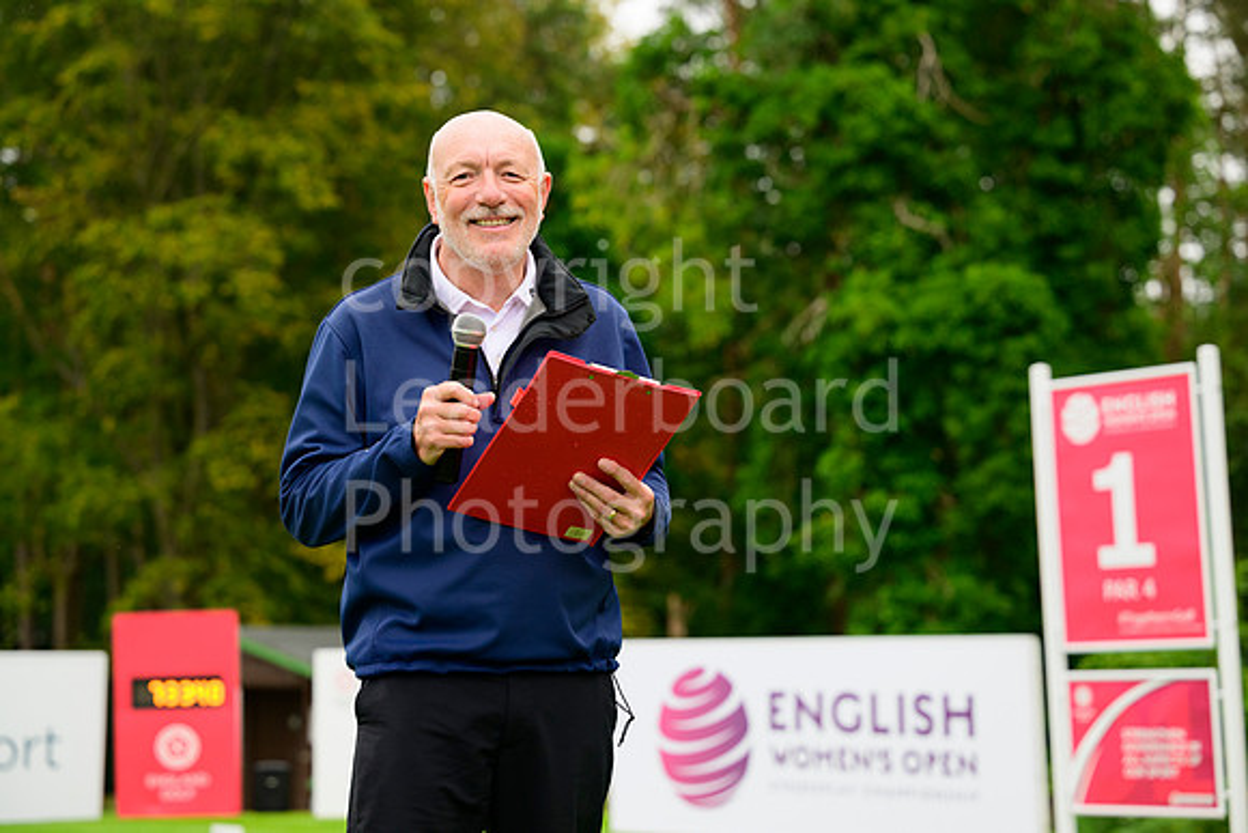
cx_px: 624
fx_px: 2843
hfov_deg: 24.8
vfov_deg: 16.7
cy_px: 416
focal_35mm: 82
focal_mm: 82
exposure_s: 1/400
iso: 1000
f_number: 3.5
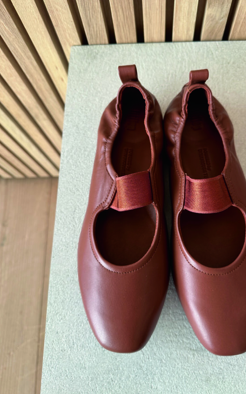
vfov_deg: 70.4
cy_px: 196
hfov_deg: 47.3
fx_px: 279
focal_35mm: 26
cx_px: 146
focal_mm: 6.86
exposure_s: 1/121
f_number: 1.78
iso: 125
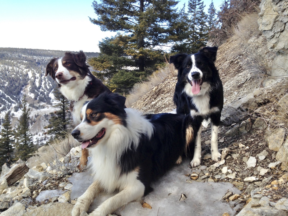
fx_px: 275
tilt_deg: -8.5
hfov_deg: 55.4
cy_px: 108
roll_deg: -1.1
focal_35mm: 33
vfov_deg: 42.9
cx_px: 144
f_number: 2.4
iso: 50
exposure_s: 1/361
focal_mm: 4.12
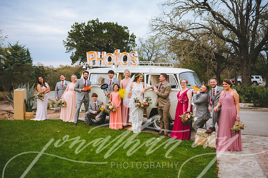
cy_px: 89
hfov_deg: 46.4
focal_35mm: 42
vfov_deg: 31.9
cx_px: 134
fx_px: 312
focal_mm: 42
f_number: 2.8
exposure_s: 1/160
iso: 160
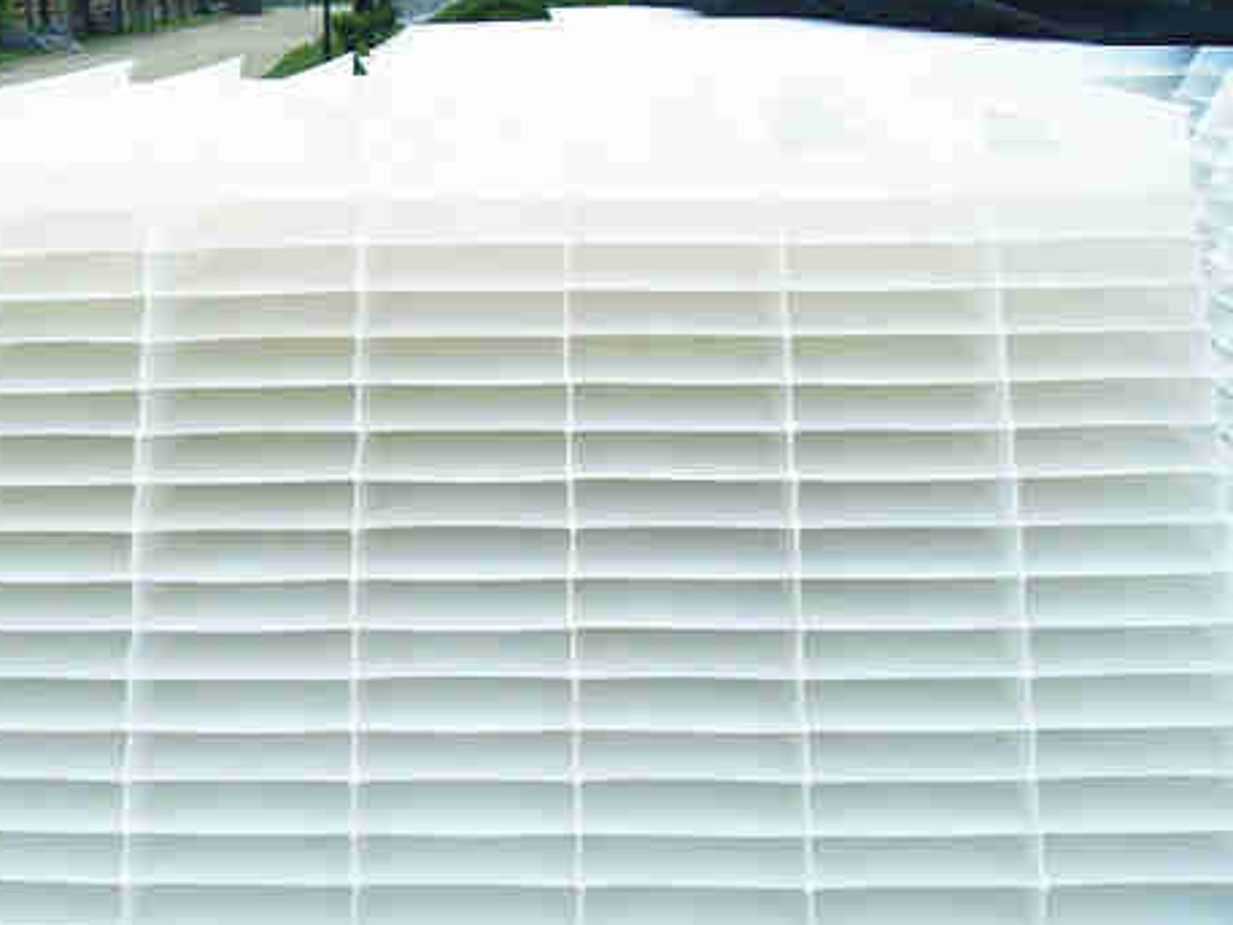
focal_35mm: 49
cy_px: 529
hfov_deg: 38.8
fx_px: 1746
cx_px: 499
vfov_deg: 29.7
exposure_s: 1/350
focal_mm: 6.3
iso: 80
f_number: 7
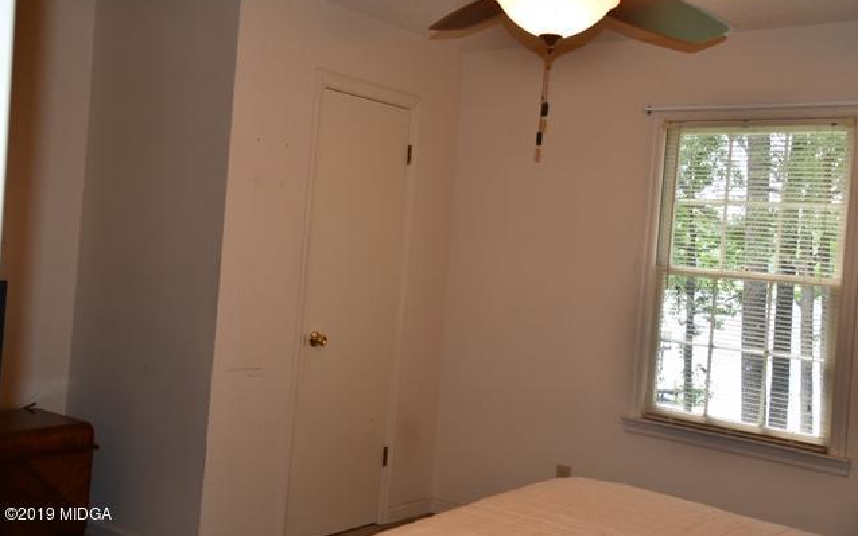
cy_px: 250
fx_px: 935
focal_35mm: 40
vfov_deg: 32.0
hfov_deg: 49.3
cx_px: 428
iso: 360
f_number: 3.8
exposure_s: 1/125
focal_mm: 26
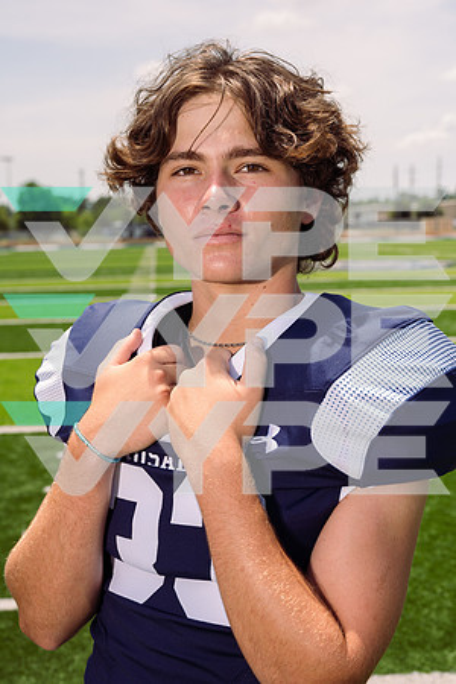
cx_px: 228
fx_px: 1064
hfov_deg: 24.2
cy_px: 342
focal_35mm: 56
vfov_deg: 35.6
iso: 50
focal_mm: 56
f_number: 7.1
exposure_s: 1/250
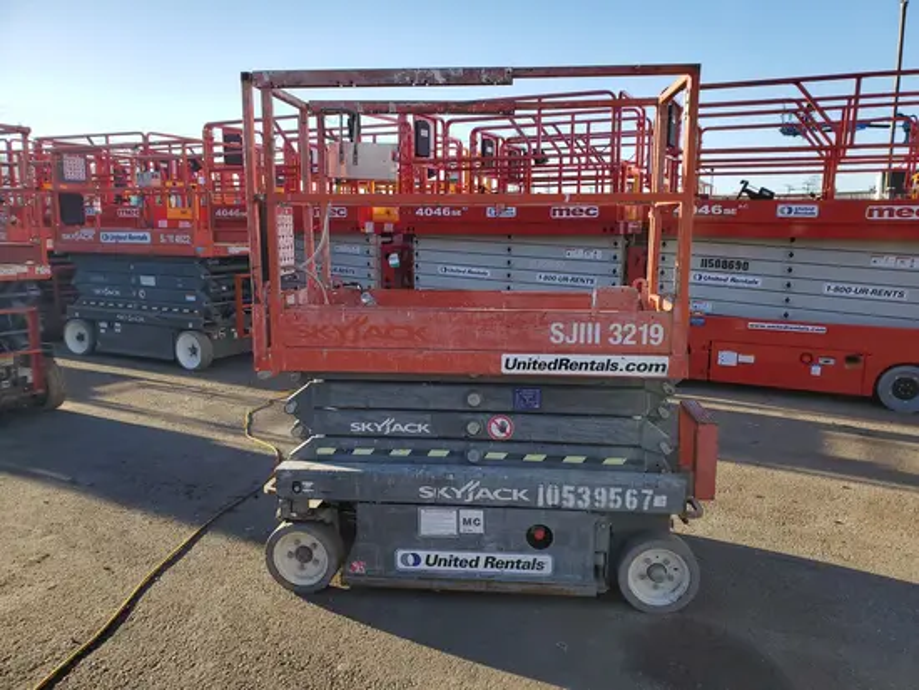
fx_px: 691
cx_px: 460
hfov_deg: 67.3
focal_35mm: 26
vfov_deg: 53.1
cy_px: 345
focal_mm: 4.3
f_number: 2.4
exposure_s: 1/632
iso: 50
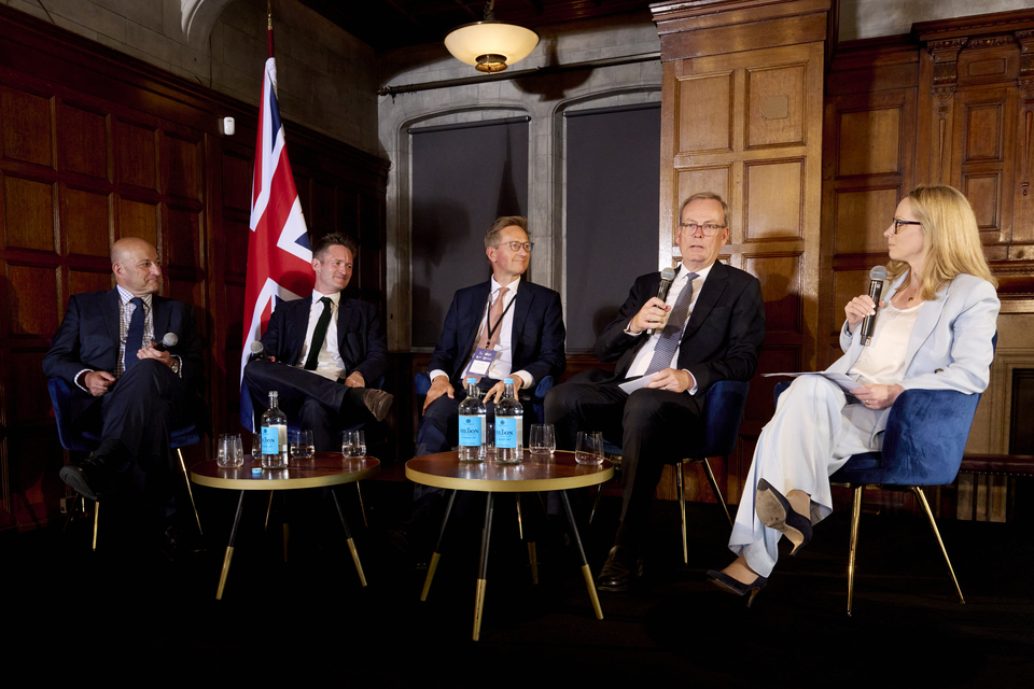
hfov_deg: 73.7
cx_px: 517
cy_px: 344
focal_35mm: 24
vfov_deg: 53.1
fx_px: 689
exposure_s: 1/200
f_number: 5.6
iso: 2000
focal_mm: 24
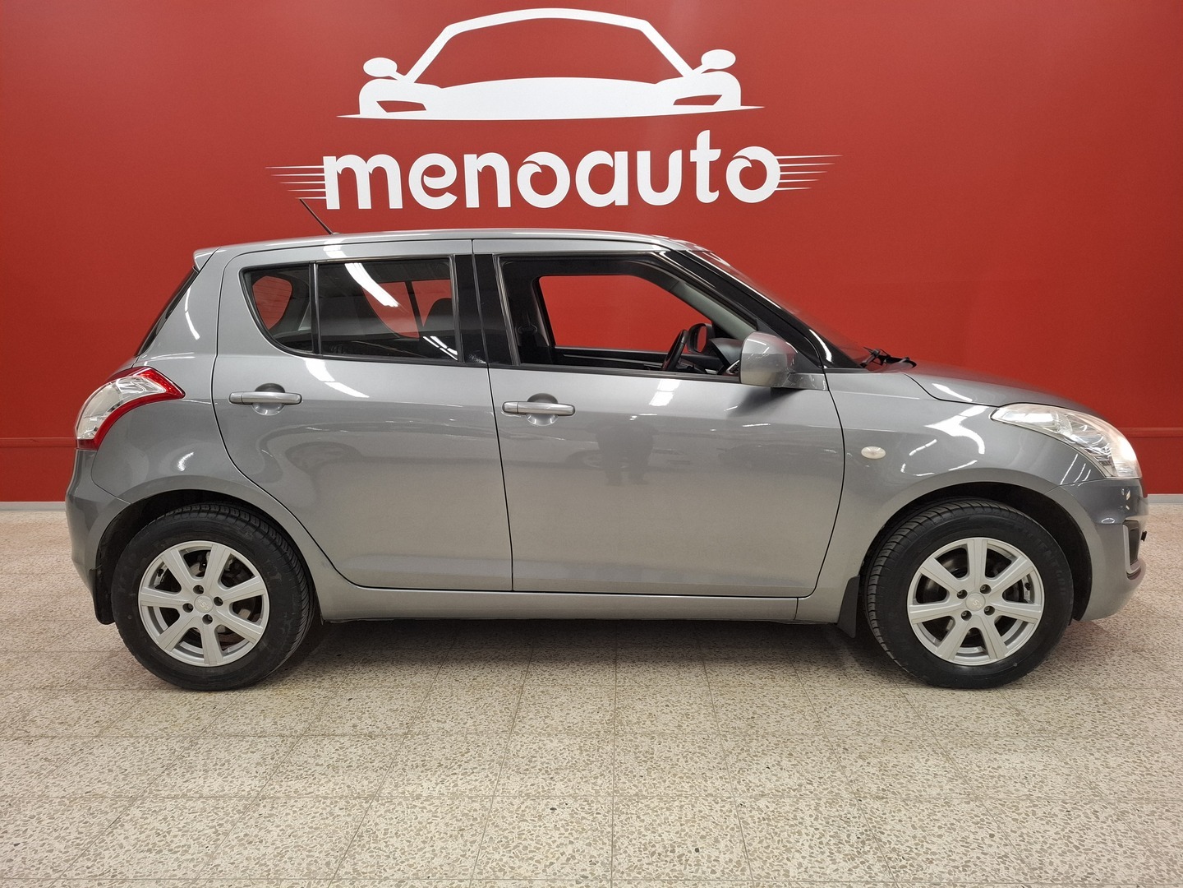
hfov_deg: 73.9
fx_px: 786
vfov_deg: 58.9
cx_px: 592
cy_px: 444
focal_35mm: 23
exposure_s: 1/100
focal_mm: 5.54
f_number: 1.8
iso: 125
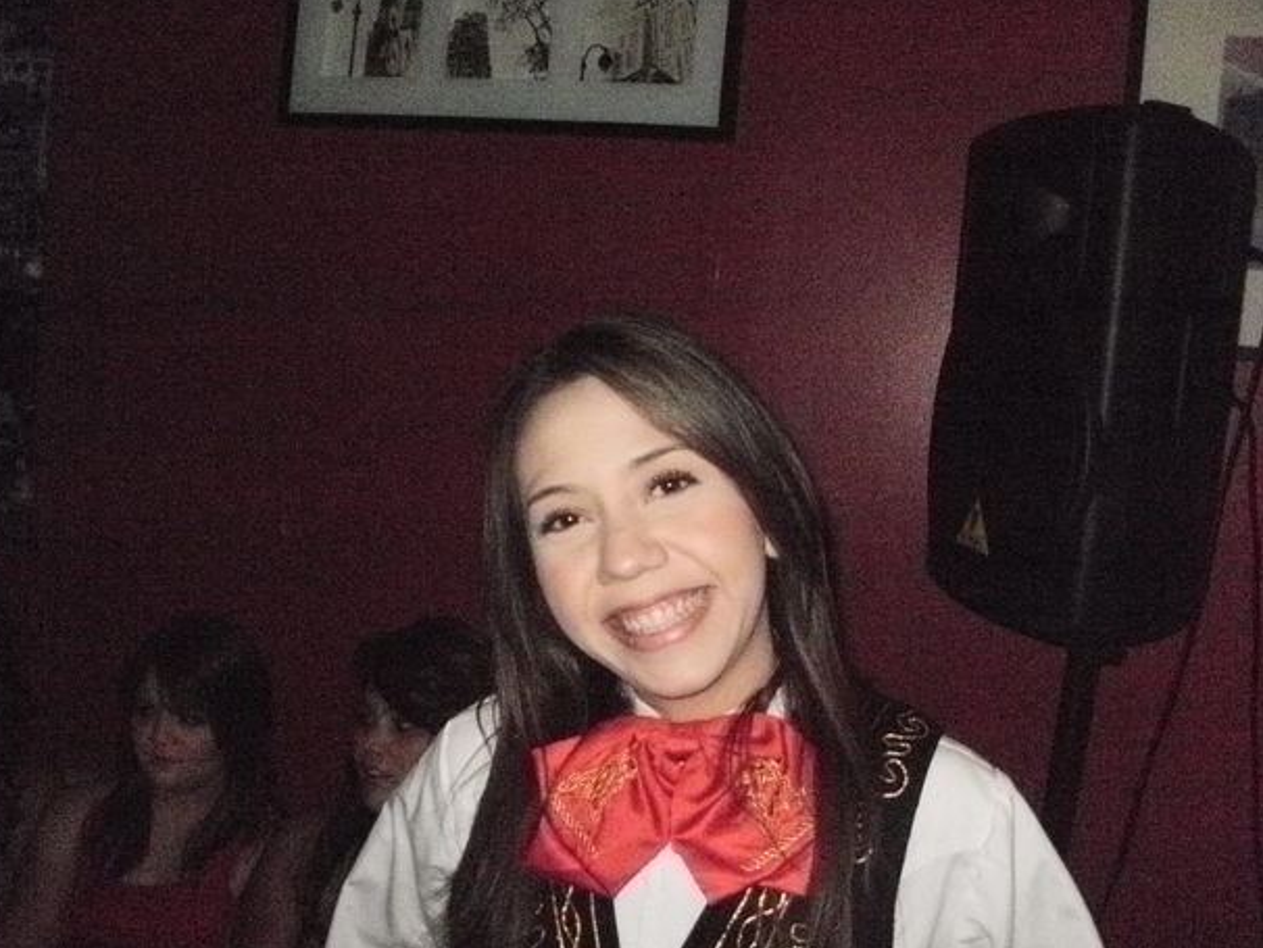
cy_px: 488
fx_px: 1387
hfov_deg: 48.9
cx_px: 604
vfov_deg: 37.7
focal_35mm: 38
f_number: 3.5
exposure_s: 1/30
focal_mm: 6.3
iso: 1600
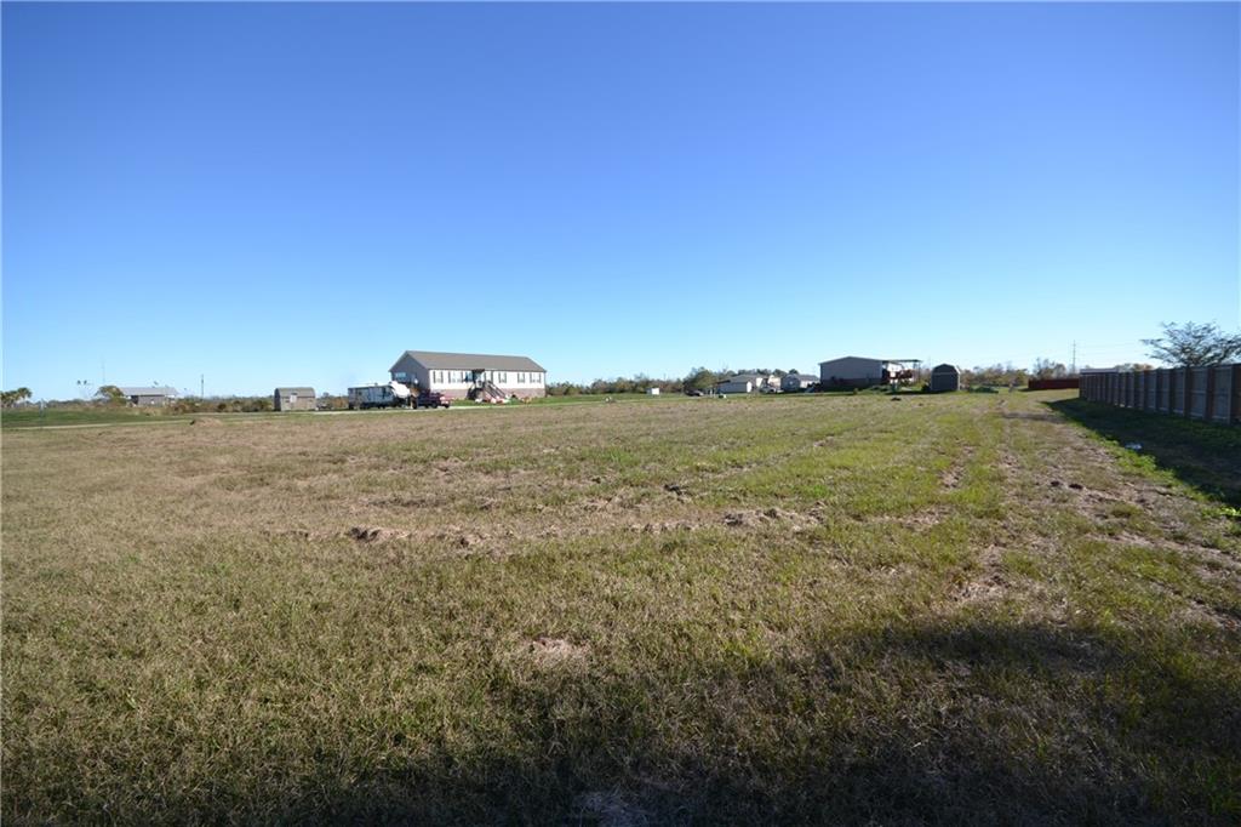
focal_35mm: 15
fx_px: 517
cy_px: 414
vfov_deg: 77.3
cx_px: 620
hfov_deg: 100.4
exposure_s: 1/200
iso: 100
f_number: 7.1
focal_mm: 10
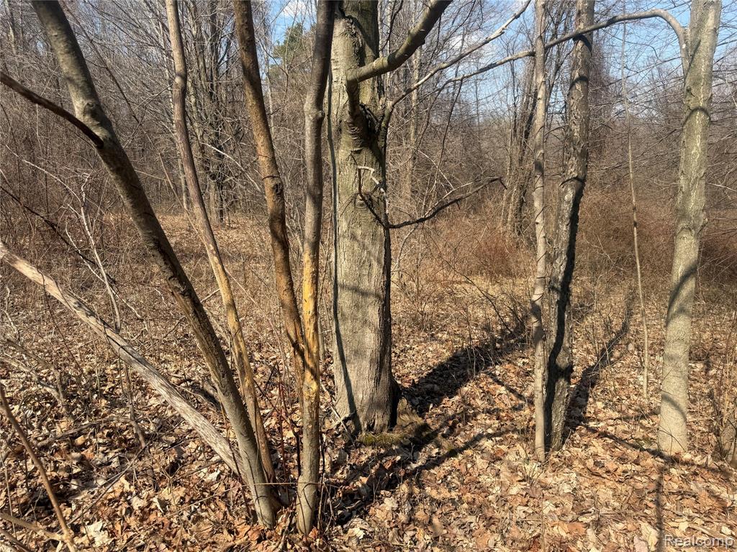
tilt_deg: -10.4
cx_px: 368
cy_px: 276
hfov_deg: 71.6
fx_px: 511
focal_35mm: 24
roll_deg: +2.6
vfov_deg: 56.8
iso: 80
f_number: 1.78
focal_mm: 6.76
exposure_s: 1/3279
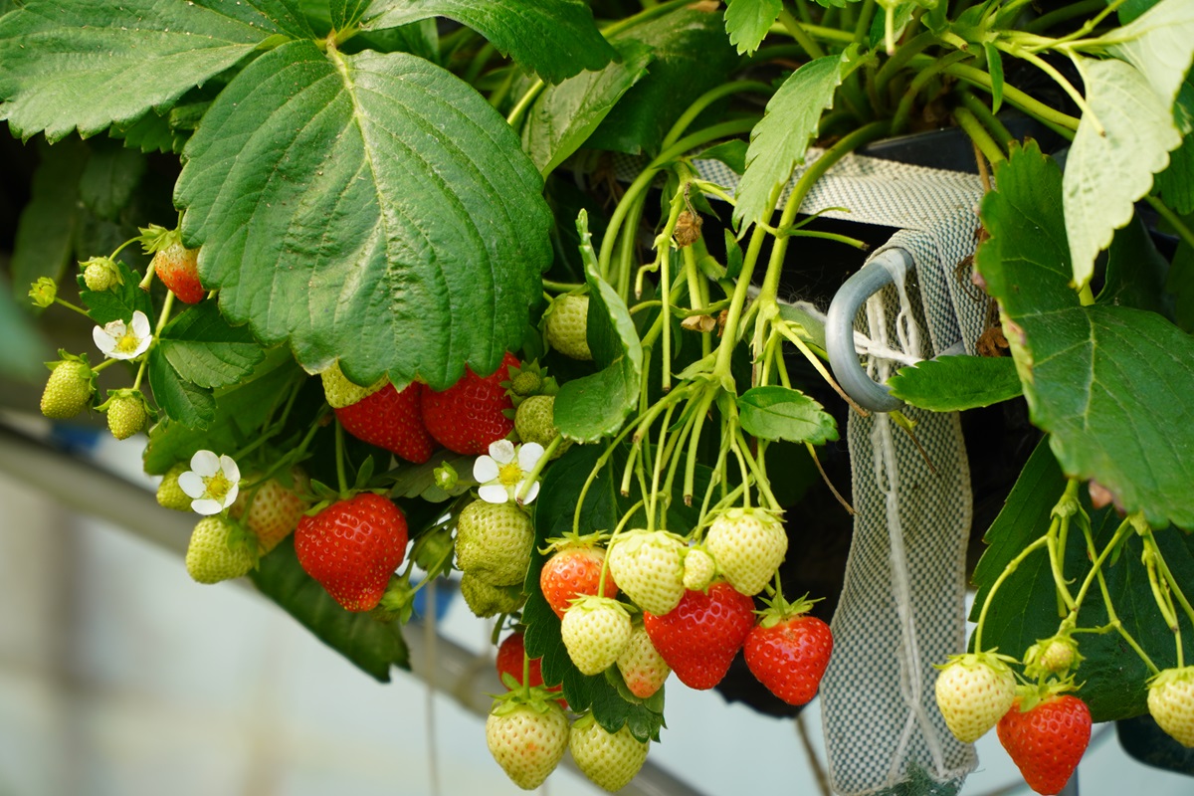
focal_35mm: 158
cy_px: 398
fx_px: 5223
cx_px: 597
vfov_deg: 8.7
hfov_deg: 13.0
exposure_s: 1/200
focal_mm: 105
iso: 100
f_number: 4.5
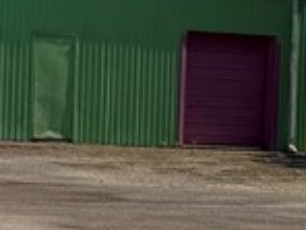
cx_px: -428
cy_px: 19
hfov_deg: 10.3
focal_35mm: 166
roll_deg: -2.3
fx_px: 1467
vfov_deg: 8.9
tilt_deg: +0.3
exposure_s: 1/9091
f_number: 1.78
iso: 80
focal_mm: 6.76
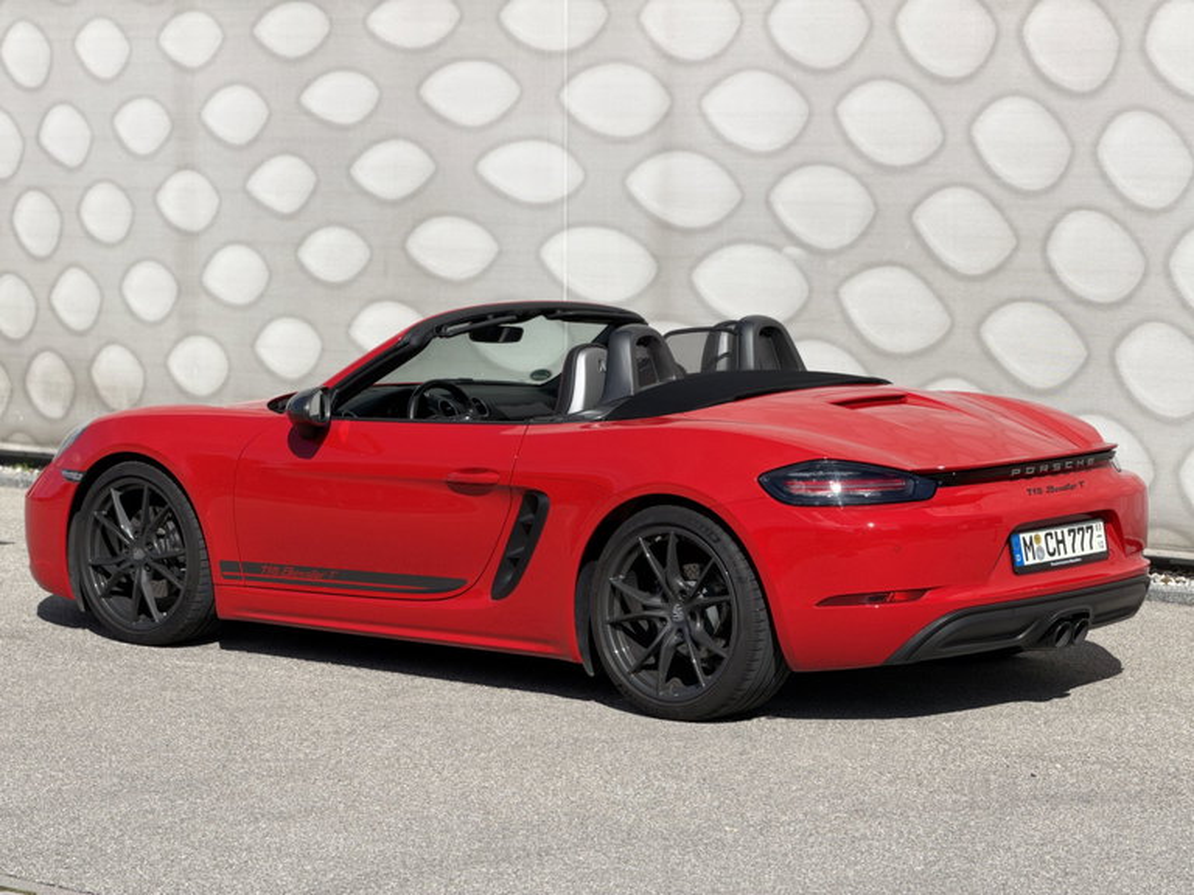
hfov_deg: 19.6
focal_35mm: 100
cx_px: 597
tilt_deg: -5.8
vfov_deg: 14.8
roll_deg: +0.1
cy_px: 448
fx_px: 3449
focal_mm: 16.89
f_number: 2.8
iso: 20
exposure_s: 1/841
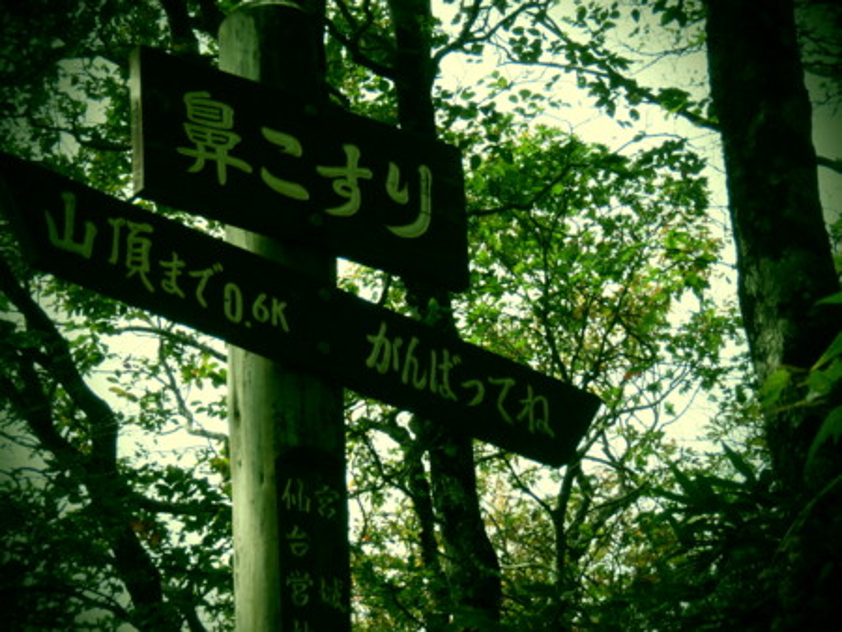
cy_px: 316
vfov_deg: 12.1
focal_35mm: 123
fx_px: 2993
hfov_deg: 16.0
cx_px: 421
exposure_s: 1/200
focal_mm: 21.79
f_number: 5.5
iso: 80
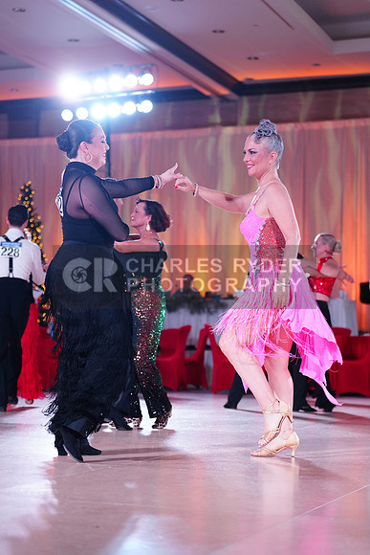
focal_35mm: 72
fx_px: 1109
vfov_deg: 28.1
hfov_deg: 18.9
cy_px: 278
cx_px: 185
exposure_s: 1/500
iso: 2000
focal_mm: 72
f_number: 2.8
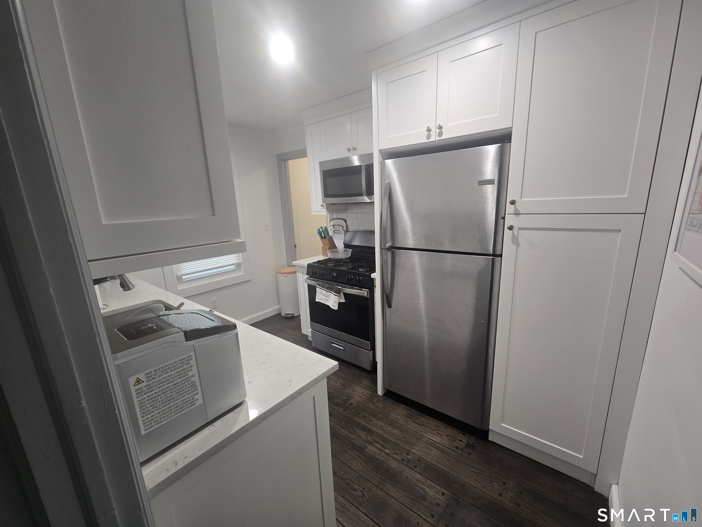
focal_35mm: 13
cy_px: 264
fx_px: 264
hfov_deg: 106.2
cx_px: 351
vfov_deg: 89.9
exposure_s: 1/60
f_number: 2.2
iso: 160
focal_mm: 2.2
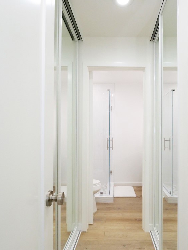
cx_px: 117
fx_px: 159
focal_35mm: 22
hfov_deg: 60.3
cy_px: 128
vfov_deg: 76.4
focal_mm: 8
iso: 2000
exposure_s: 1/200
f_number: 8
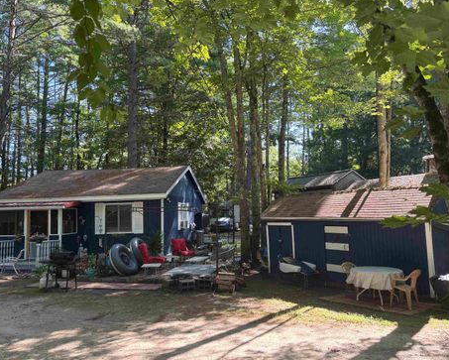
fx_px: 372
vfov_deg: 51.6
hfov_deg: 62.2
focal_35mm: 28
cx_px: 223
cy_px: 181
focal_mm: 5.96
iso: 50
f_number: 1.6
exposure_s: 1/172
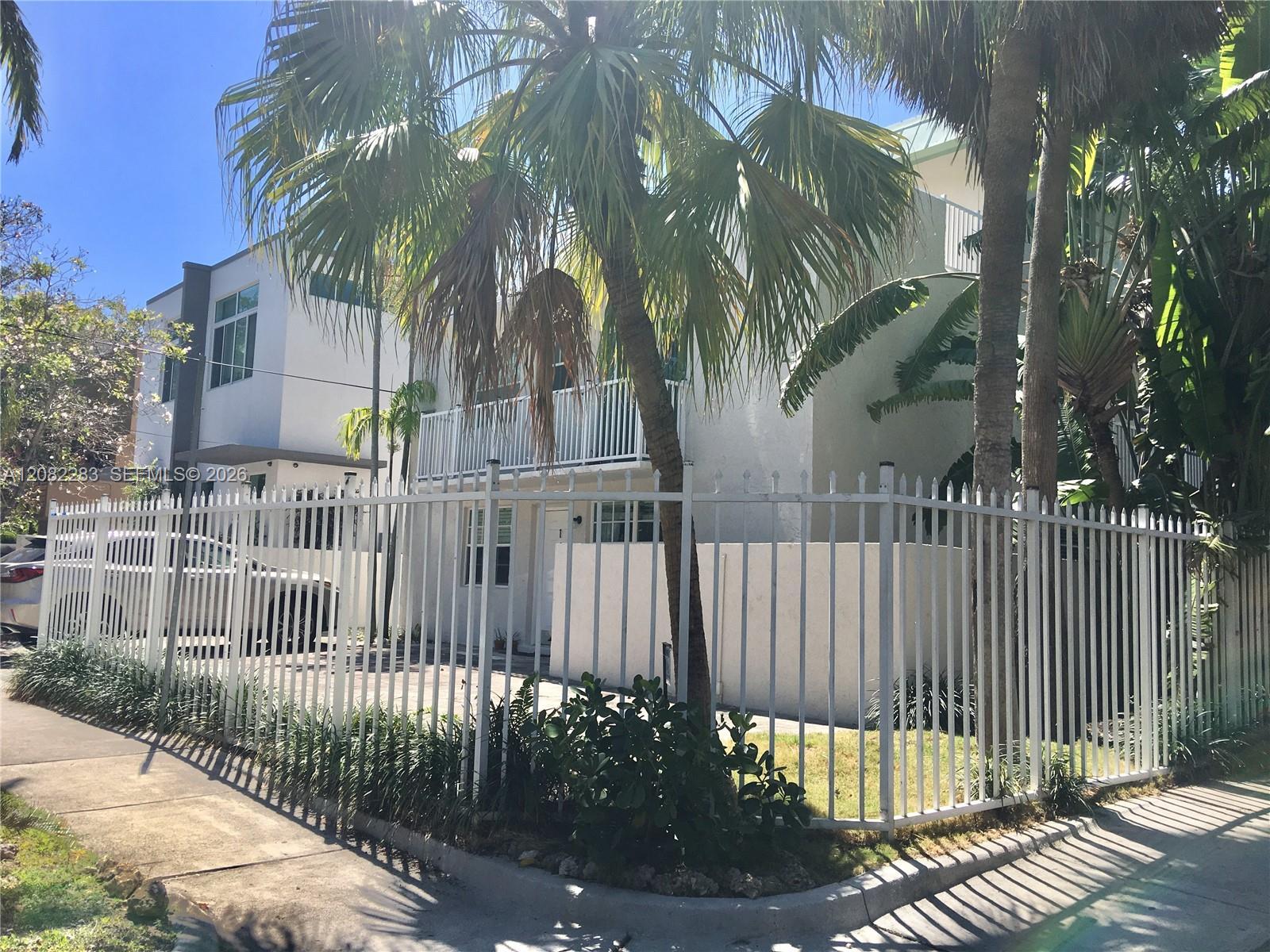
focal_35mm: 29
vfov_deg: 48.2
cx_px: 635
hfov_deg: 61.7
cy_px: 476
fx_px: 1064
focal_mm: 4.15
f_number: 2.2
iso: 25
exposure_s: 1/1241
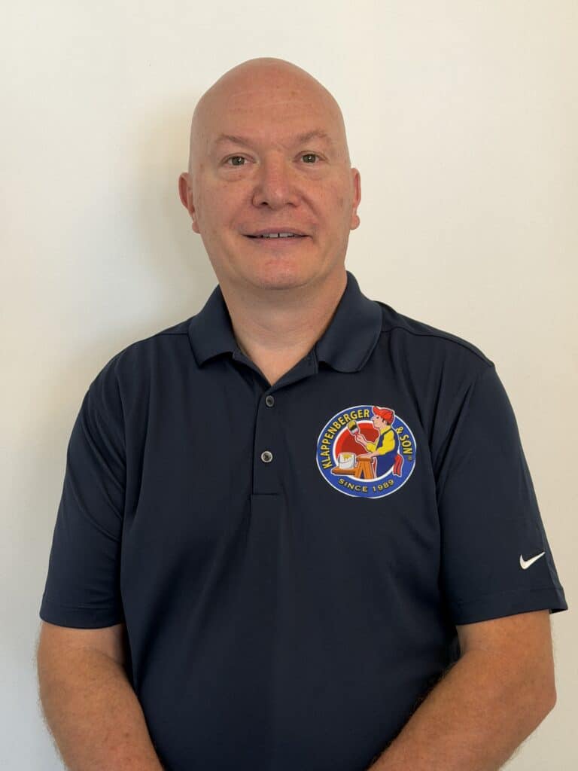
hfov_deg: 30.3
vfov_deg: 39.7
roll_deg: +1.2
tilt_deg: -3.2
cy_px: 386
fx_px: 1069
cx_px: 289
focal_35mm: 48
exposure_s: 1/60
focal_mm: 6.76
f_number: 1.78
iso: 125
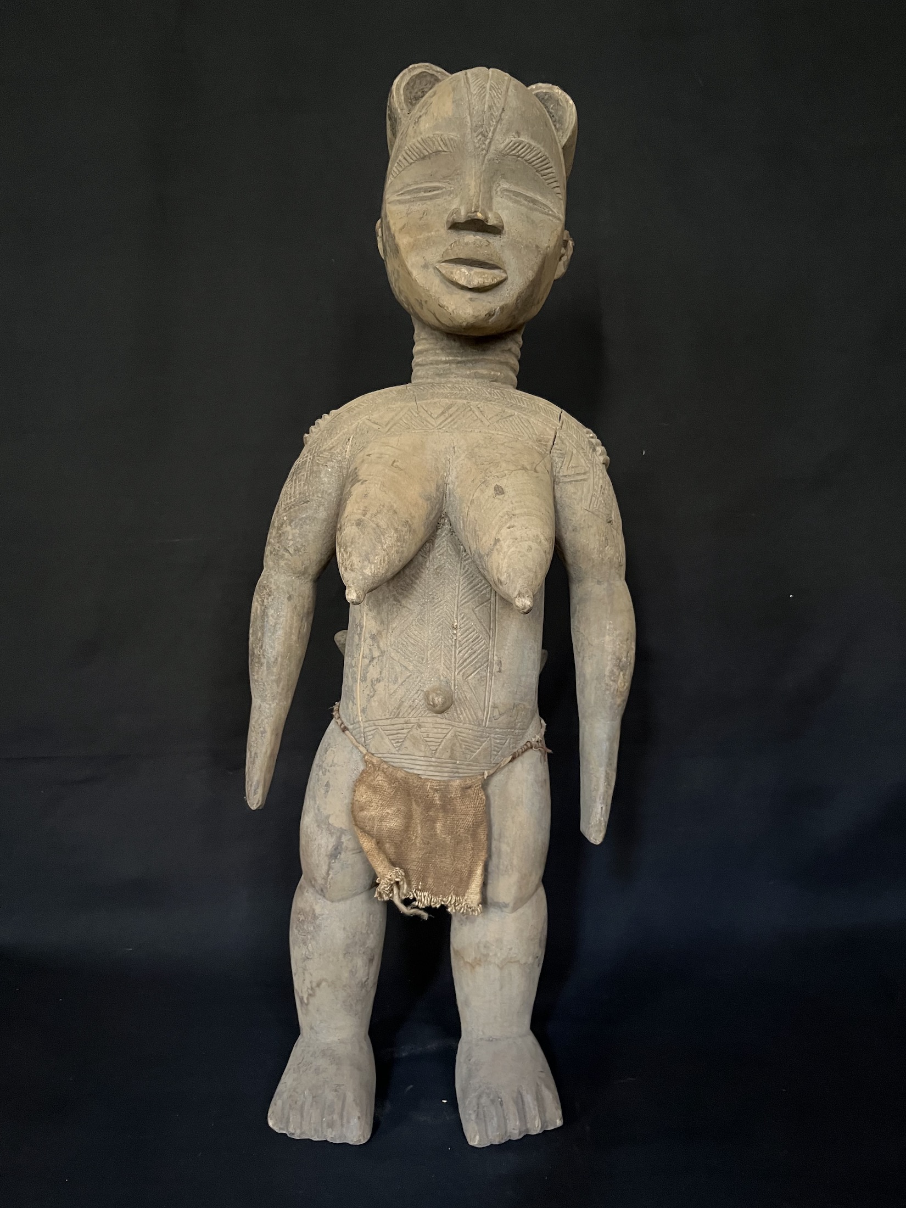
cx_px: 453
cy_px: 604
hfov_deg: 53.1
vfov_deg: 67.3
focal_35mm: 26
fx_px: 907
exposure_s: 1/30
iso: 640
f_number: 1.6
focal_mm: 5.1
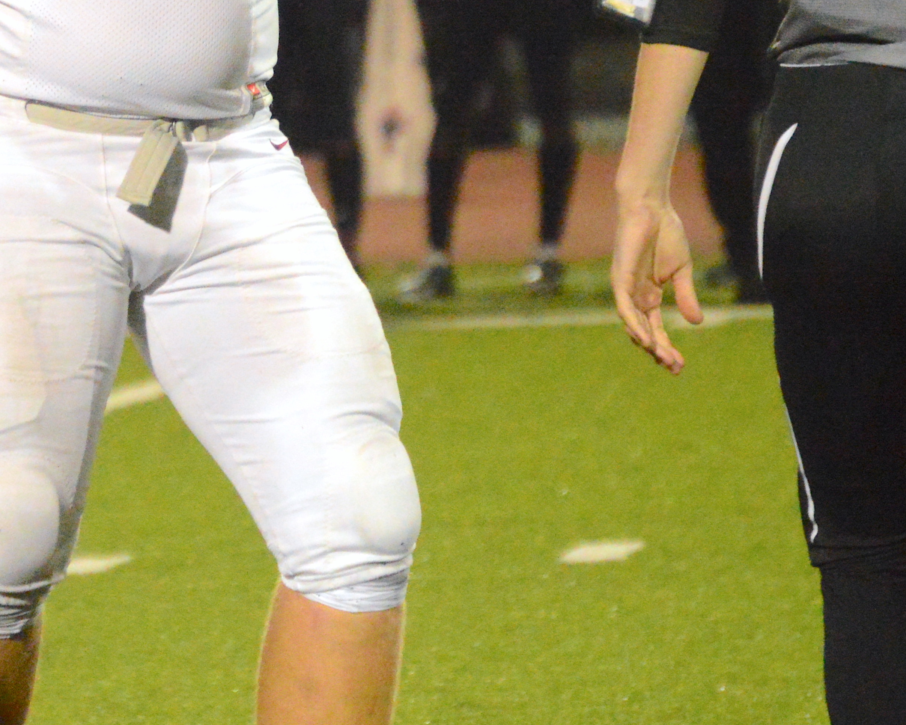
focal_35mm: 701
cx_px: 30
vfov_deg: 2.2
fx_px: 18796
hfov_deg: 2.8
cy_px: 63
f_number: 5.6
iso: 6400
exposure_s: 1/500
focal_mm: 200
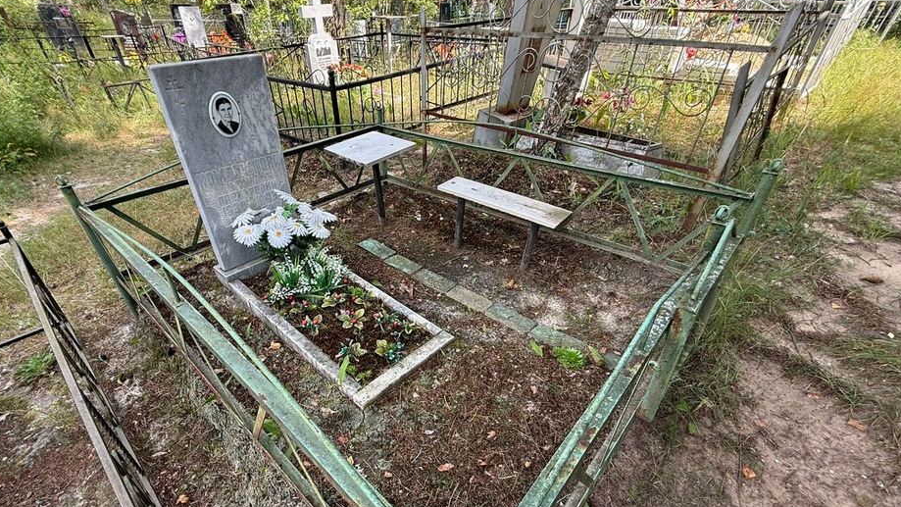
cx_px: 425
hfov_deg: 95.8
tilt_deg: -37.6
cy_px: 299
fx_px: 406
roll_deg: -0.6
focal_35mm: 17
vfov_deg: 63.5
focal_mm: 2.22
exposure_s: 1/105
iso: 50
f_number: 2.2
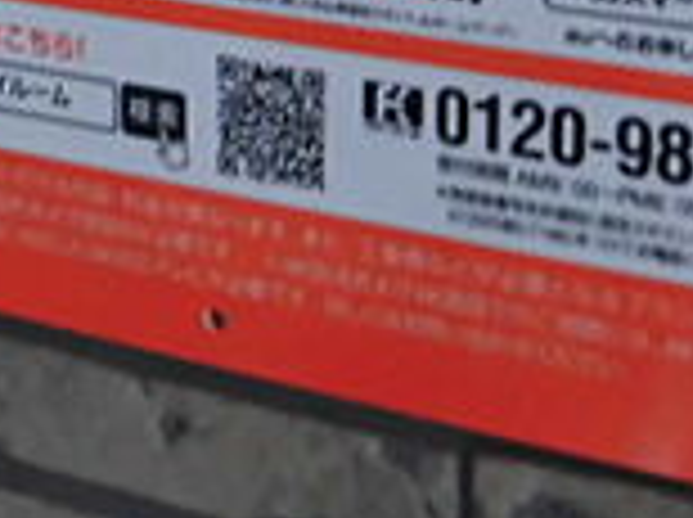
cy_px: -248
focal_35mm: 100
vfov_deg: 13.9
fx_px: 1999
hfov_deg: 19.6
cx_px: 432
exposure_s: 1/40
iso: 250
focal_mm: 4.3
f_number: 3.1
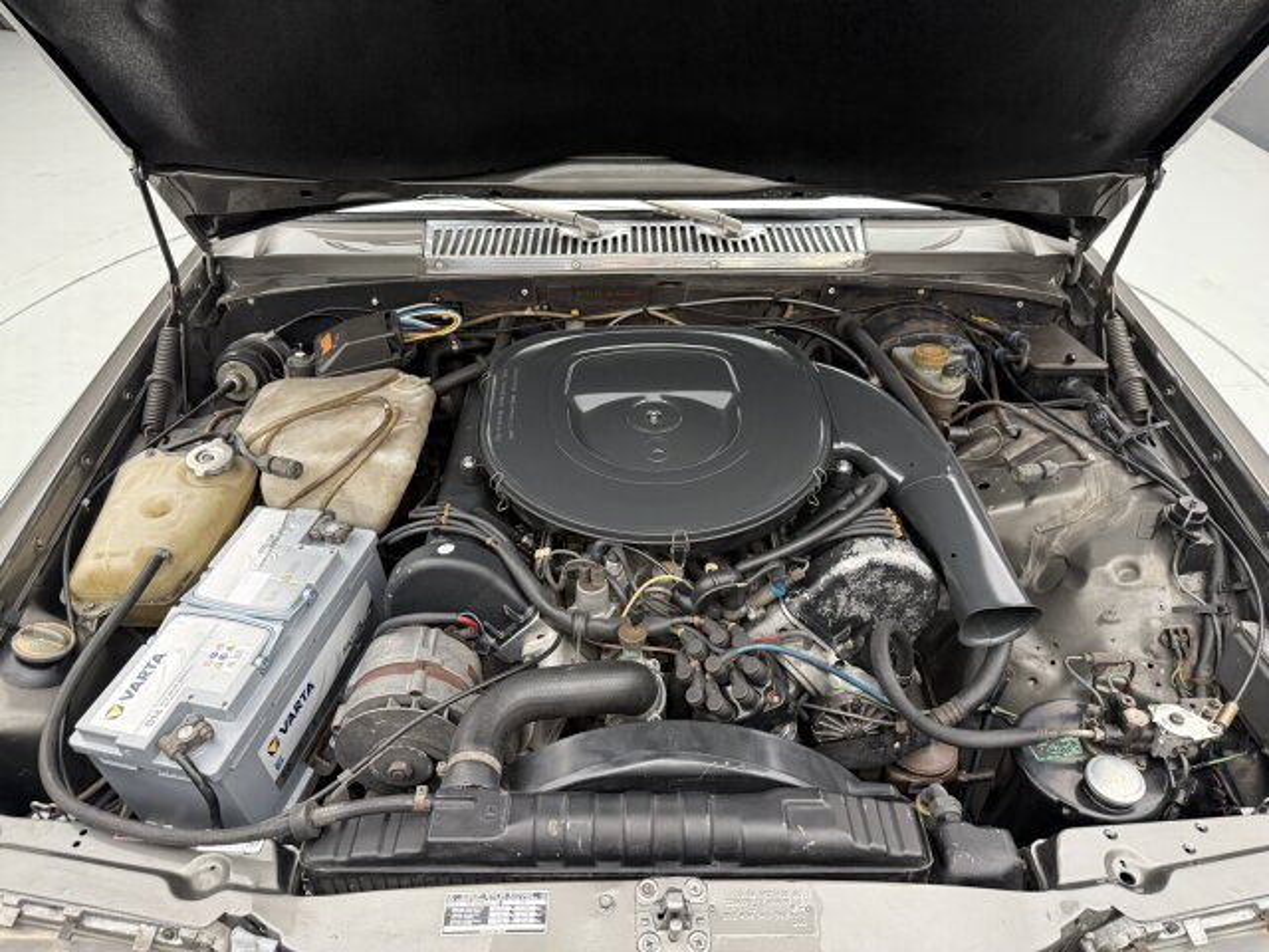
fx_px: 880
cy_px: 476
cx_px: 634
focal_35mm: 24
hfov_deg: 71.6
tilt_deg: -38.9
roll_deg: -0.4
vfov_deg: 56.8
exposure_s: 1/49
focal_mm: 6.76
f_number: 1.78
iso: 320
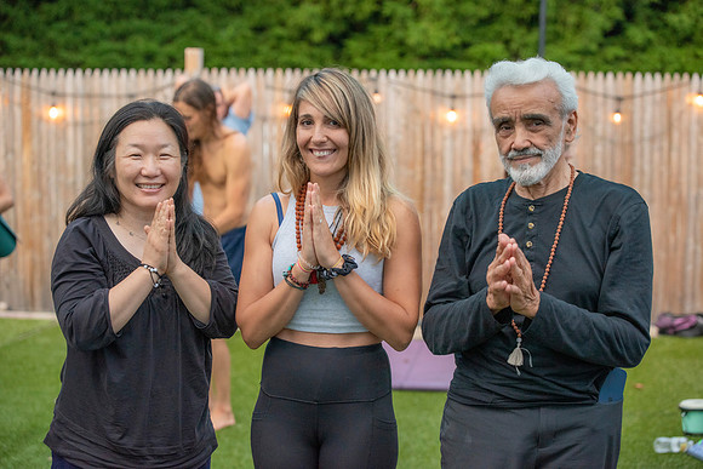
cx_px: 352
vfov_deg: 19.5
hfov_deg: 28.8
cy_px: 234
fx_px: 1367
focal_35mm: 70
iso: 2000
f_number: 3.5
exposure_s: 1/200
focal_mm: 70
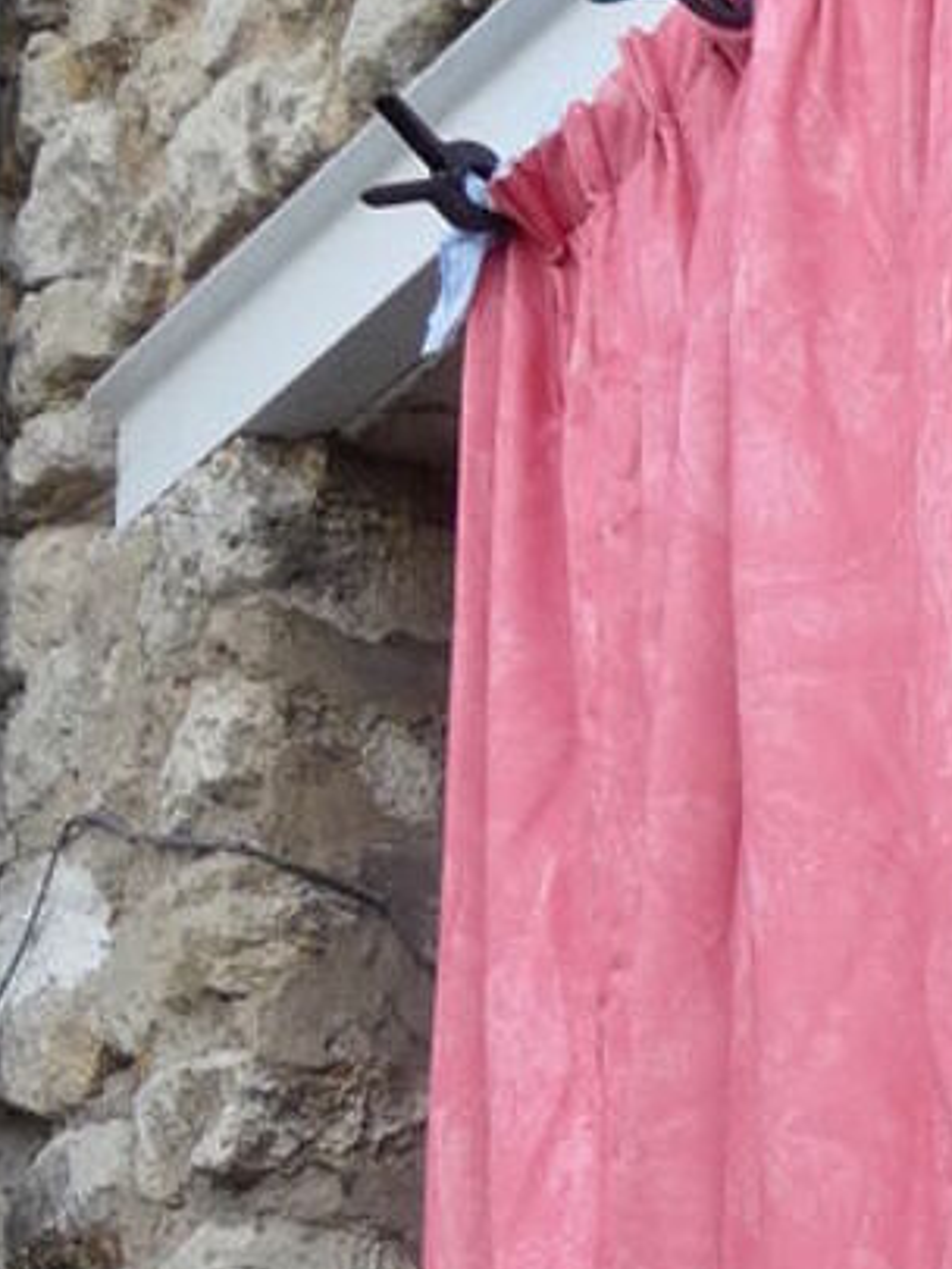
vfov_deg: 14.4
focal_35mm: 135
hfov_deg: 10.8
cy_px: 1198
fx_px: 4948
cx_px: 1156
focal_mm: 5
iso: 100
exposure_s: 1/100
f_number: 3.4
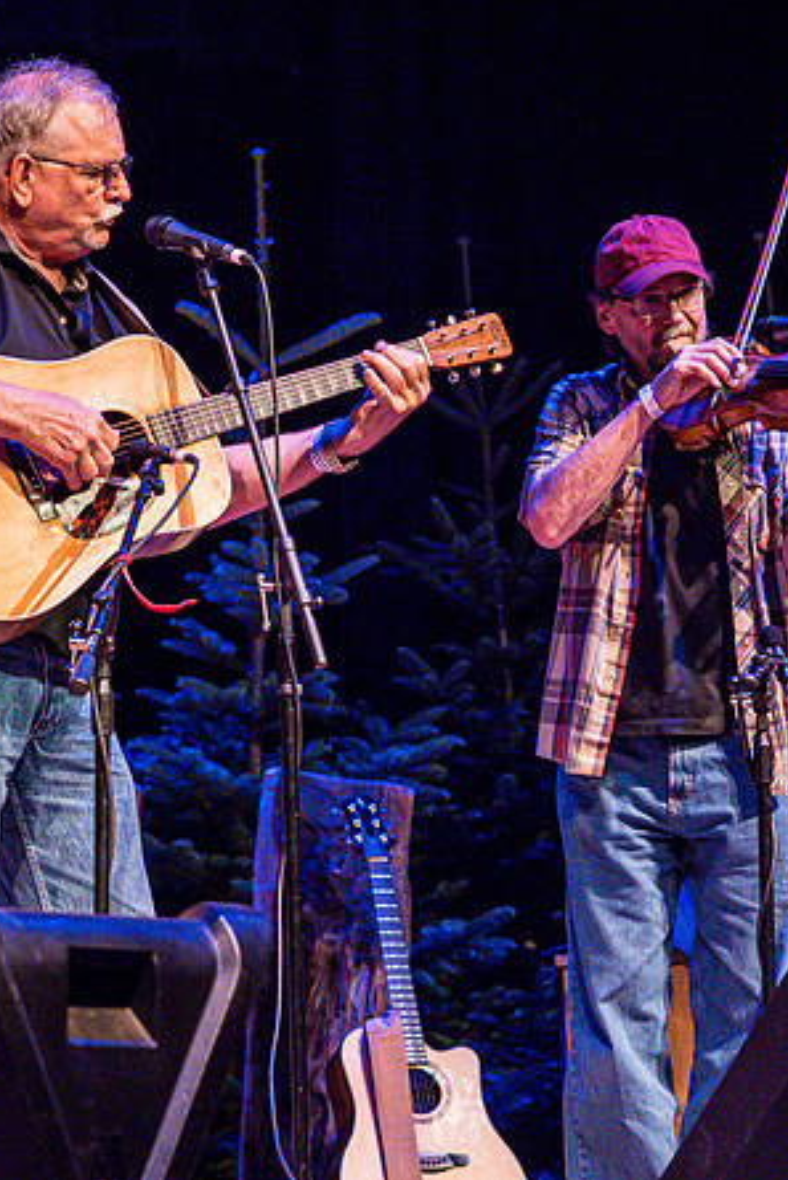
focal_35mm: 162
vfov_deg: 12.7
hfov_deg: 8.5
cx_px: 372
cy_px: 493
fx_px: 5314
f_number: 2.8
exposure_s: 1/200
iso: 640
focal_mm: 50
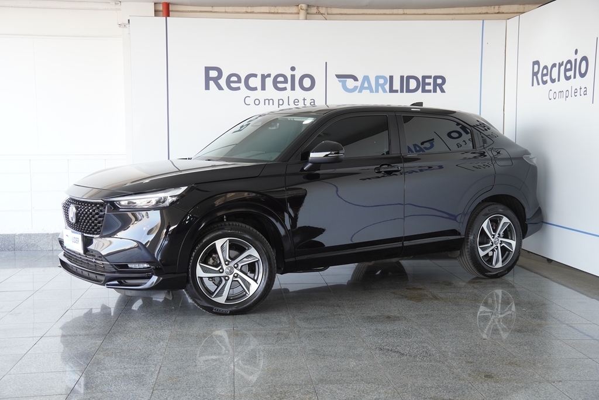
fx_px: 774
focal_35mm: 46
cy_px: 200
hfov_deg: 42.3
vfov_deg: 29.0
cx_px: 300
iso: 250
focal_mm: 31
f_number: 4
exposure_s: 1/60
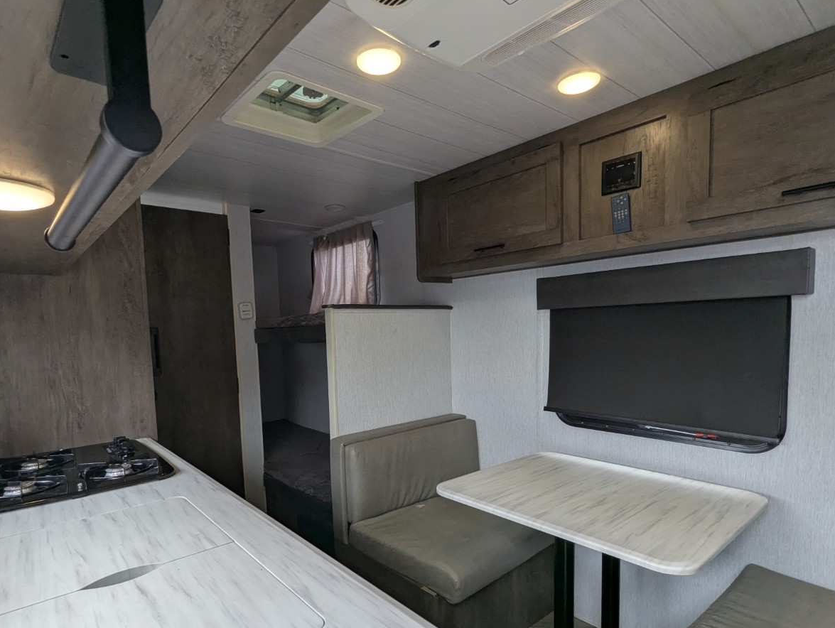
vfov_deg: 68.2
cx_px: 381
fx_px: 459
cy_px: 370
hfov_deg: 84.4
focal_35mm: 19
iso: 51
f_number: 2.2
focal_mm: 2.35
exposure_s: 1/236
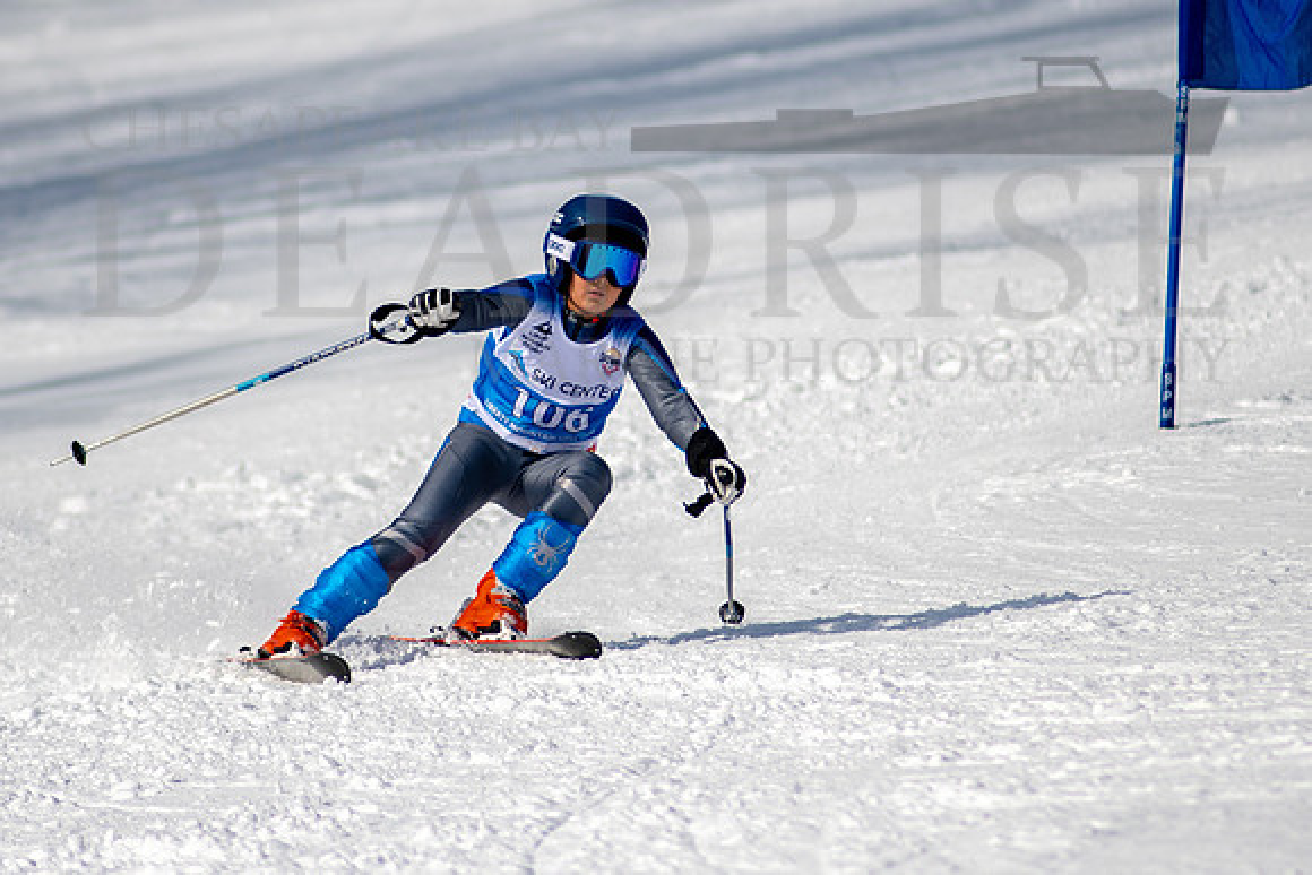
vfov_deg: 1.9
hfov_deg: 2.8
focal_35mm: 737
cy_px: 324
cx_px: 598
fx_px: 26866
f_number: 2.8
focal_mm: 300
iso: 100
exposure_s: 1/6400
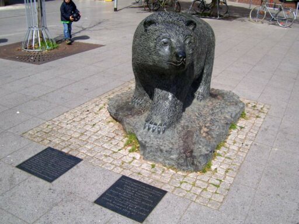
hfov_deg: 50.1
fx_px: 320
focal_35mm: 37
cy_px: 112
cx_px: 150
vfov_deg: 38.7
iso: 80
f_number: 4.8
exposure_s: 1/750
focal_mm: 6
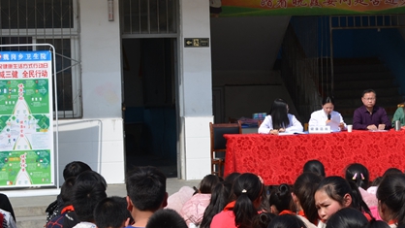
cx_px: 379
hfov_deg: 18.4
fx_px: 1224
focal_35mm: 114
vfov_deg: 10.6
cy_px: 90
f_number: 8
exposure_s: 1/250
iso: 100
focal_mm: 38
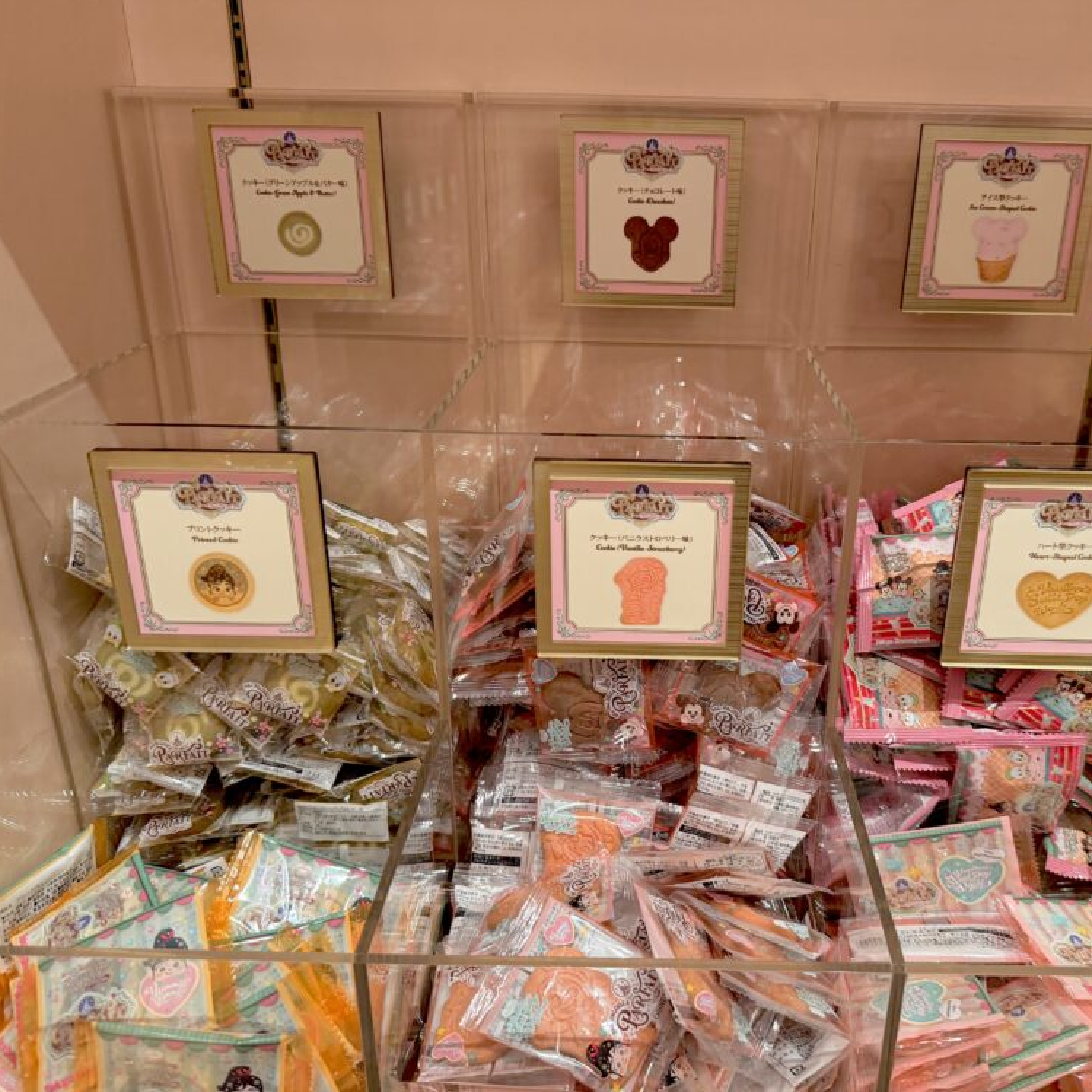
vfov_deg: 55.6
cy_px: 555
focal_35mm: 29
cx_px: 646
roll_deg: -0.5
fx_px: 1035
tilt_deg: -23.9
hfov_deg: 55.3
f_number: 1.78
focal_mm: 6.76
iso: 320
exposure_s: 1/50
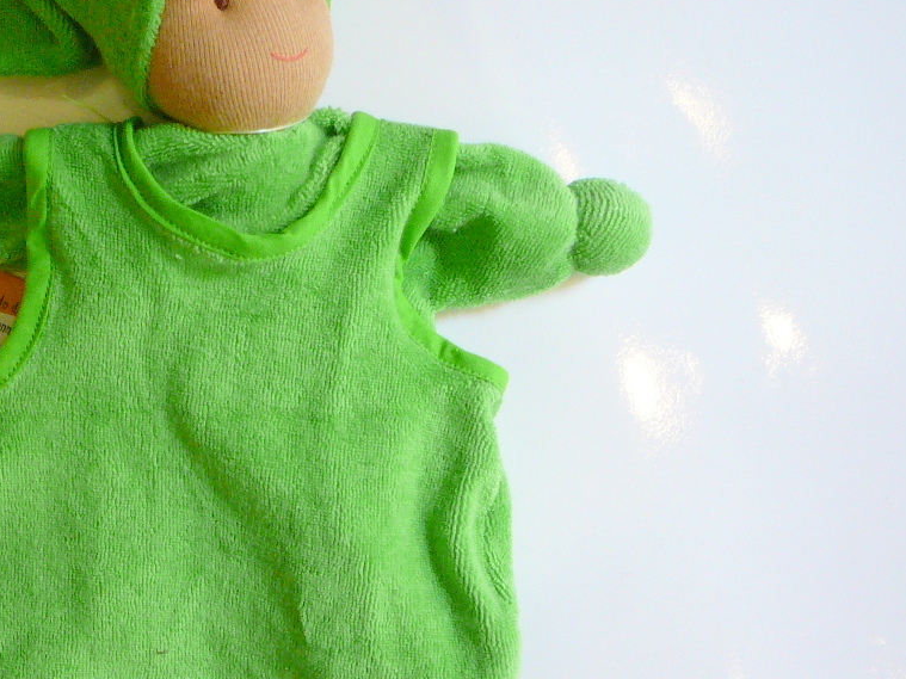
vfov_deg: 24.8
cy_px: 345
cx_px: 189
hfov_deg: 31.9
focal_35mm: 59
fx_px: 1544
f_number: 2.8
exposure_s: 1/50
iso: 200
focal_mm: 5.2
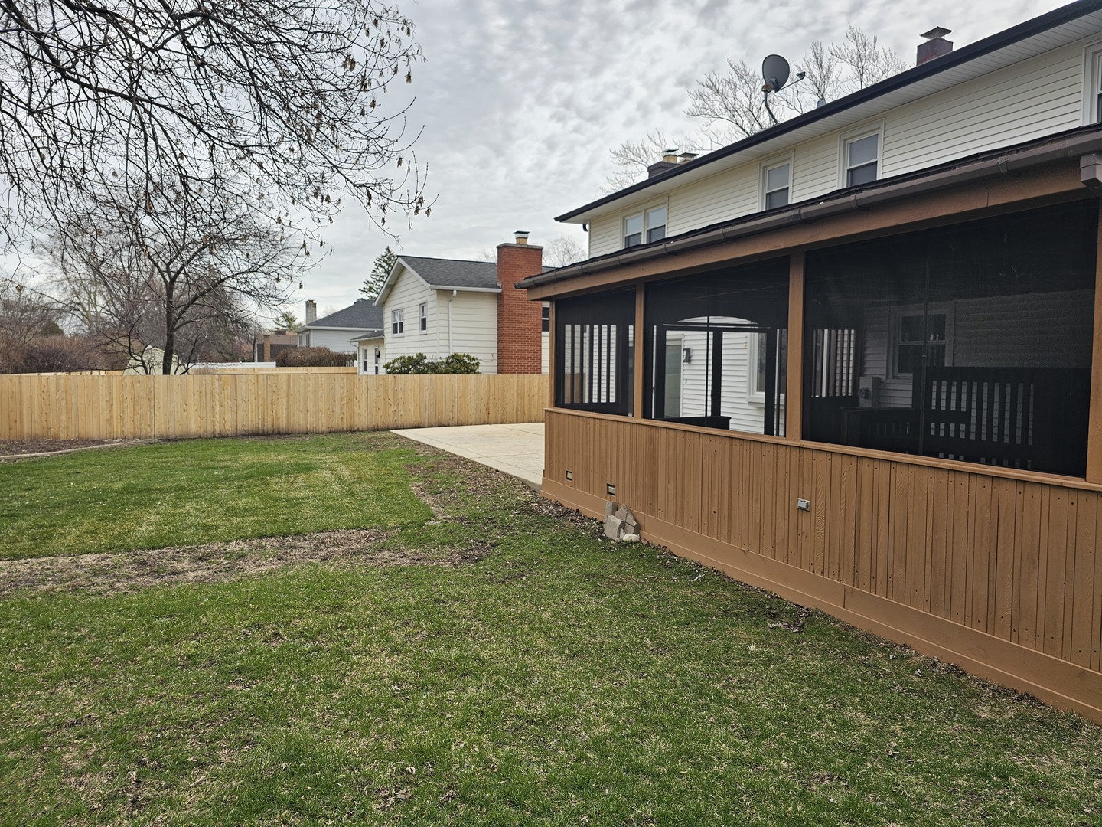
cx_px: 551
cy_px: 414
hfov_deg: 73.9
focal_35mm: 23
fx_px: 732
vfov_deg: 58.9
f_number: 1.7
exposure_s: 1/390
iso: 10
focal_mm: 6.3
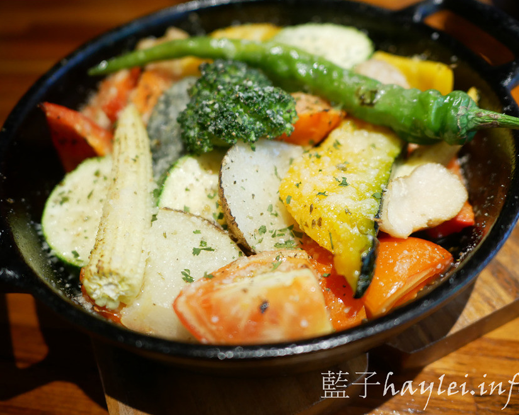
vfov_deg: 45.8
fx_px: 491
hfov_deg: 55.7
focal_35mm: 32
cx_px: 263
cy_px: 209
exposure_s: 1/60
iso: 800
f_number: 1.7
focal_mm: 15
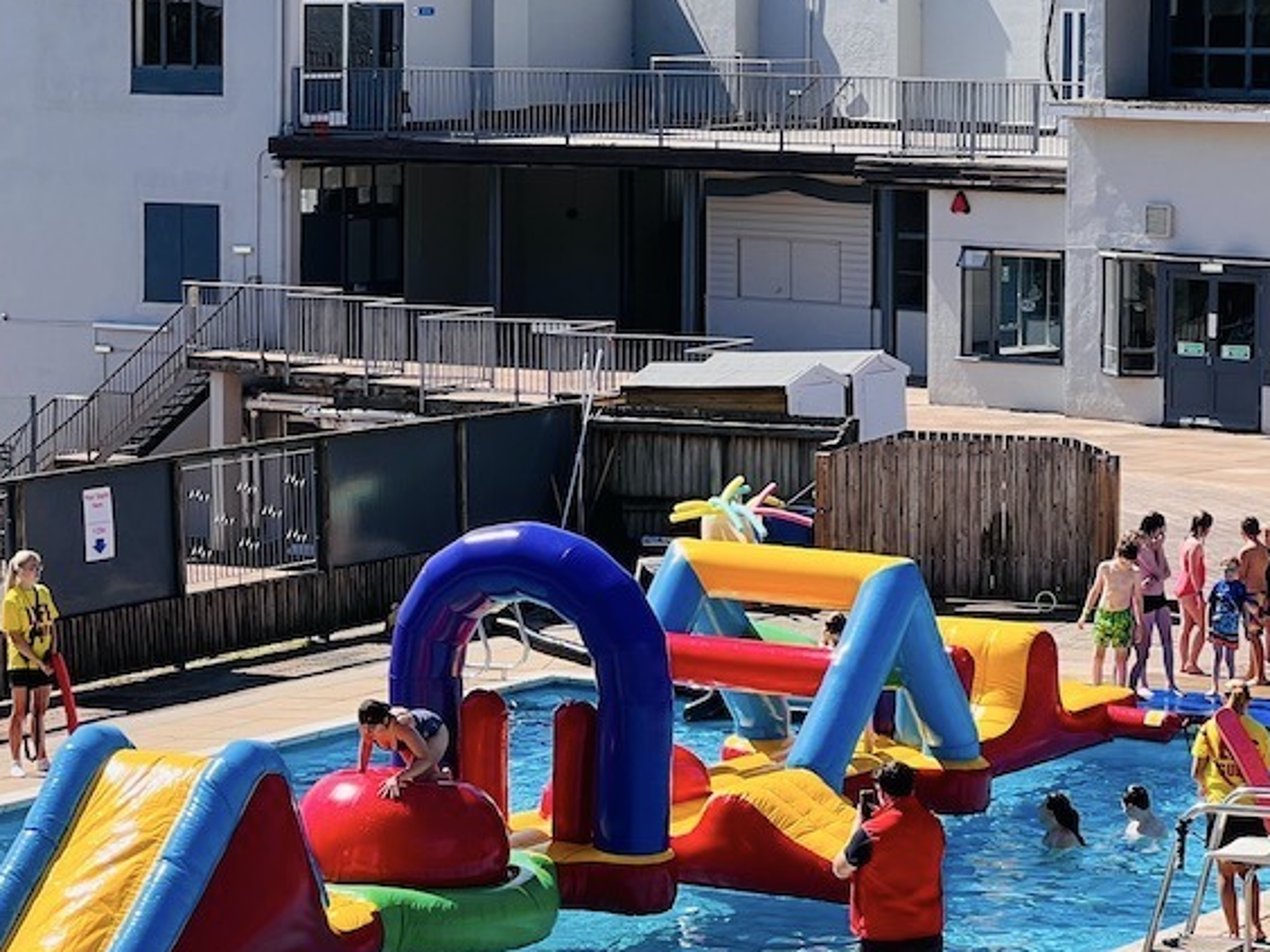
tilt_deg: -6.2
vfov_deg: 10.6
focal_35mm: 140
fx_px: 5135
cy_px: 456
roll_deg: +0.6
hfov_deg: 14.1
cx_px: 553
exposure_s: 1/717
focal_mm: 9
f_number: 2.8
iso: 32
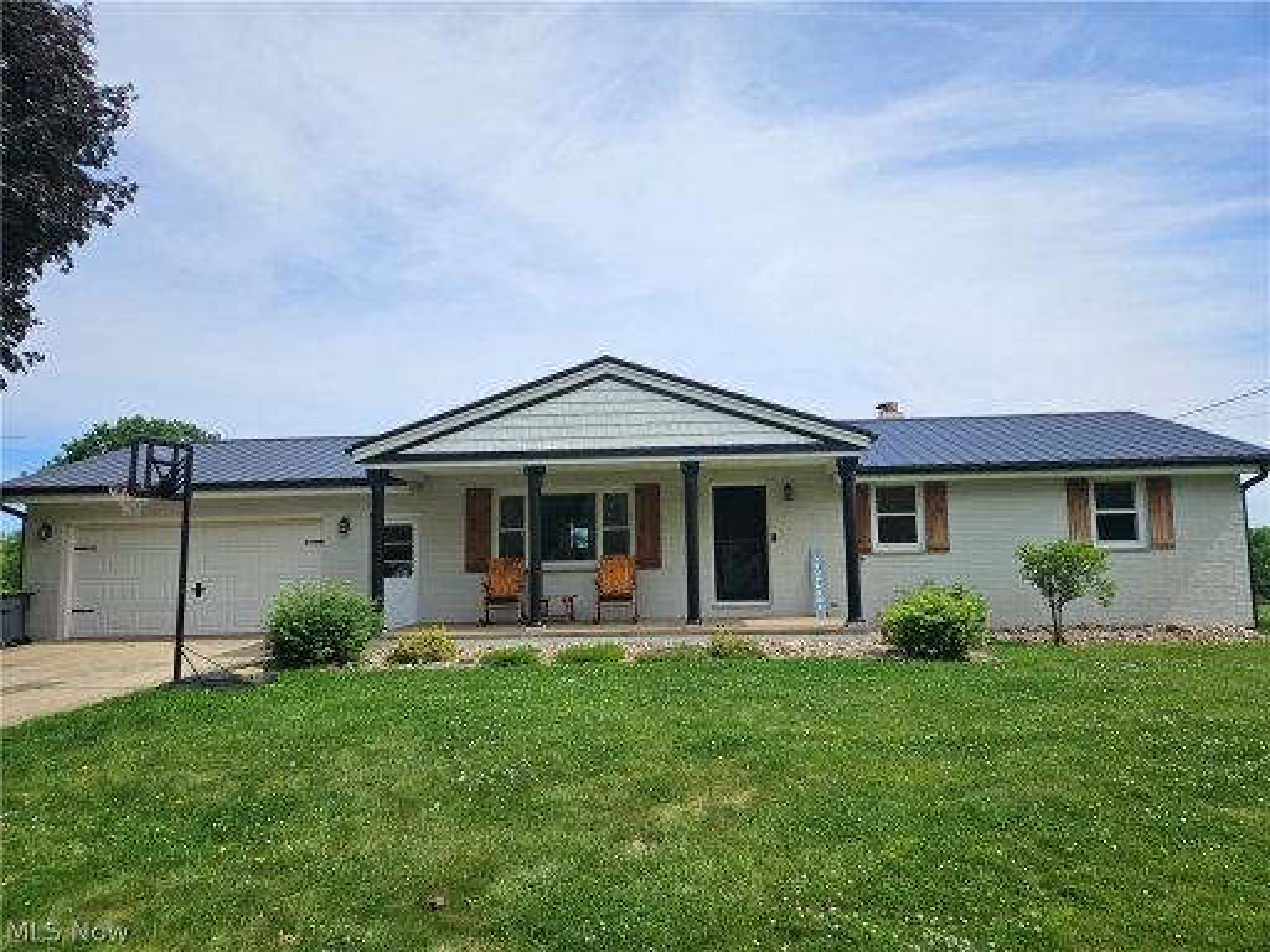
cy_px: 476
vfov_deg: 58.9
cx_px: 635
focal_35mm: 23
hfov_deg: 73.9
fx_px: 844
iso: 25
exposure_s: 1/3677
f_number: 1.8
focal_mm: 5.4
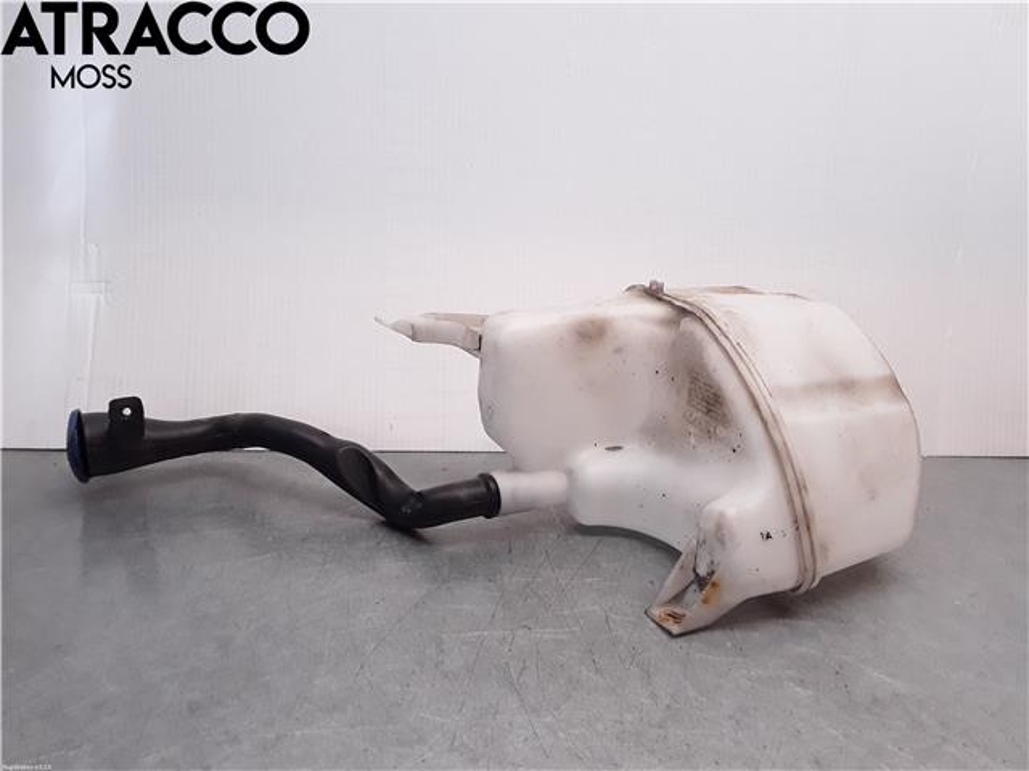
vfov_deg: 49.7
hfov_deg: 63.4
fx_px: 832
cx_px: 514
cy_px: 386
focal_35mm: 28
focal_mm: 2.91
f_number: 1.9
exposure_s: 1/205
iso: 100
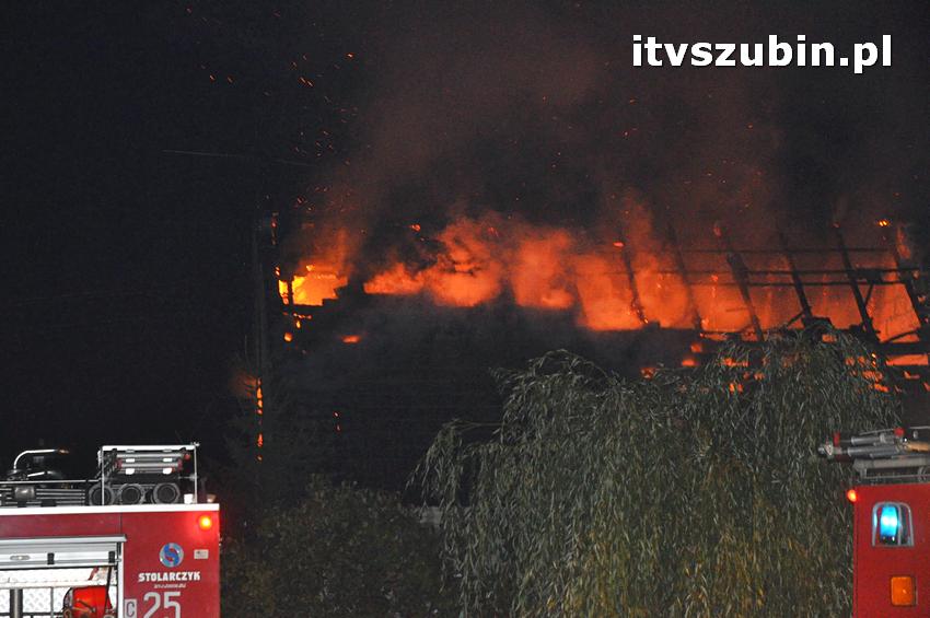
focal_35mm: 105
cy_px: 309
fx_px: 2710
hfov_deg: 19.5
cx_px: 465
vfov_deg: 13.0
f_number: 5.6
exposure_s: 1/60
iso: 3200
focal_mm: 70
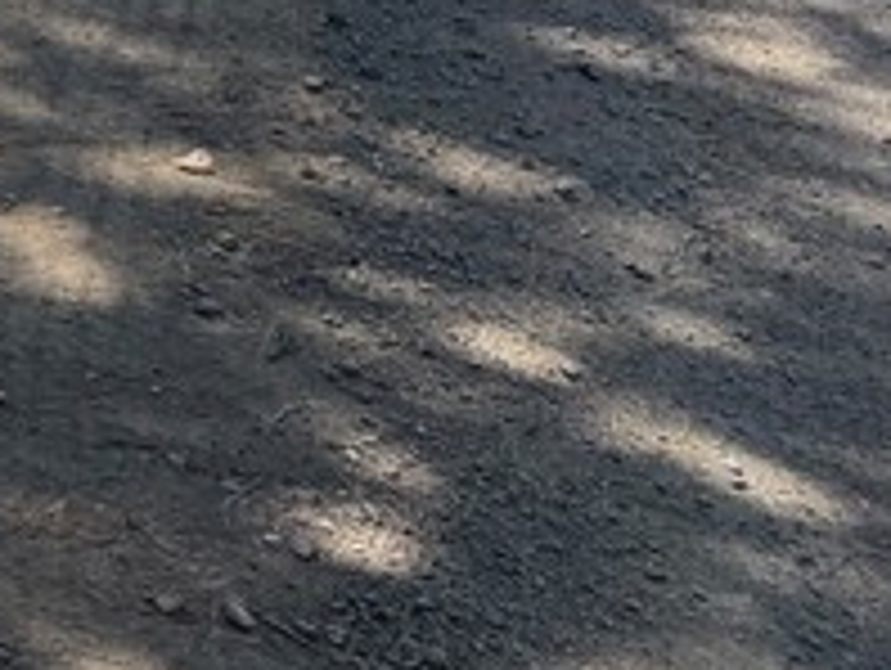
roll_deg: -0.7
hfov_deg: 12.3
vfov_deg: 10.6
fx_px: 3196
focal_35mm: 124
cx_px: -1292
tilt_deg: -14.6
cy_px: -818
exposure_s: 1/1292
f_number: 1.78
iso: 100
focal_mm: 6.76
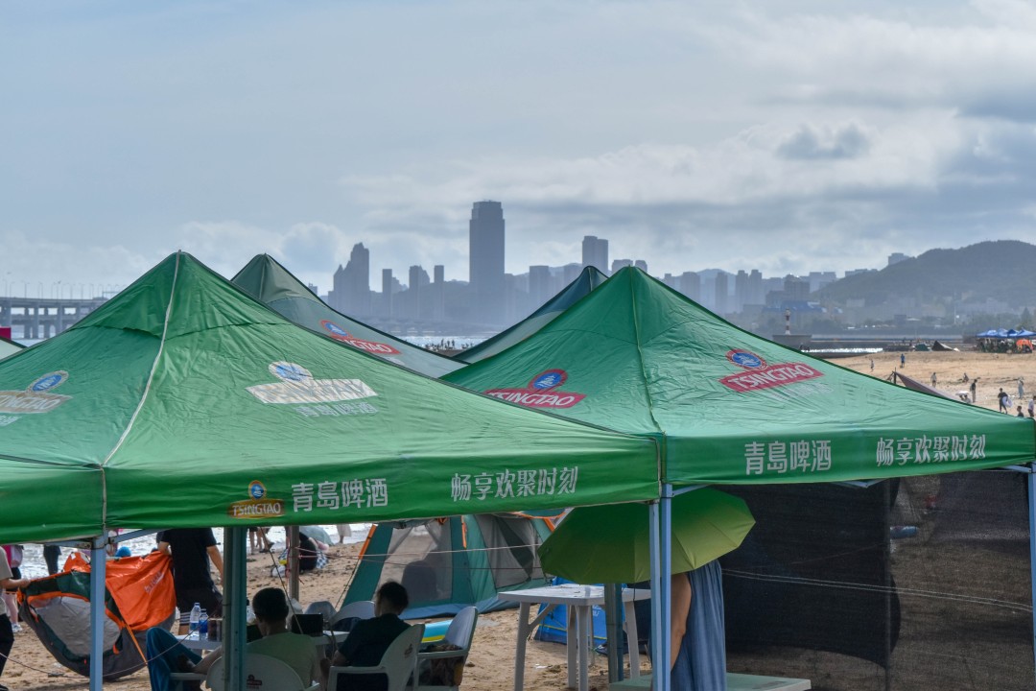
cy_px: 346
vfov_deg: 16.6
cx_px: 518
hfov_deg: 24.6
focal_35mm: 82
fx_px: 2374
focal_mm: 55
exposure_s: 1/2000
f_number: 8
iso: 400
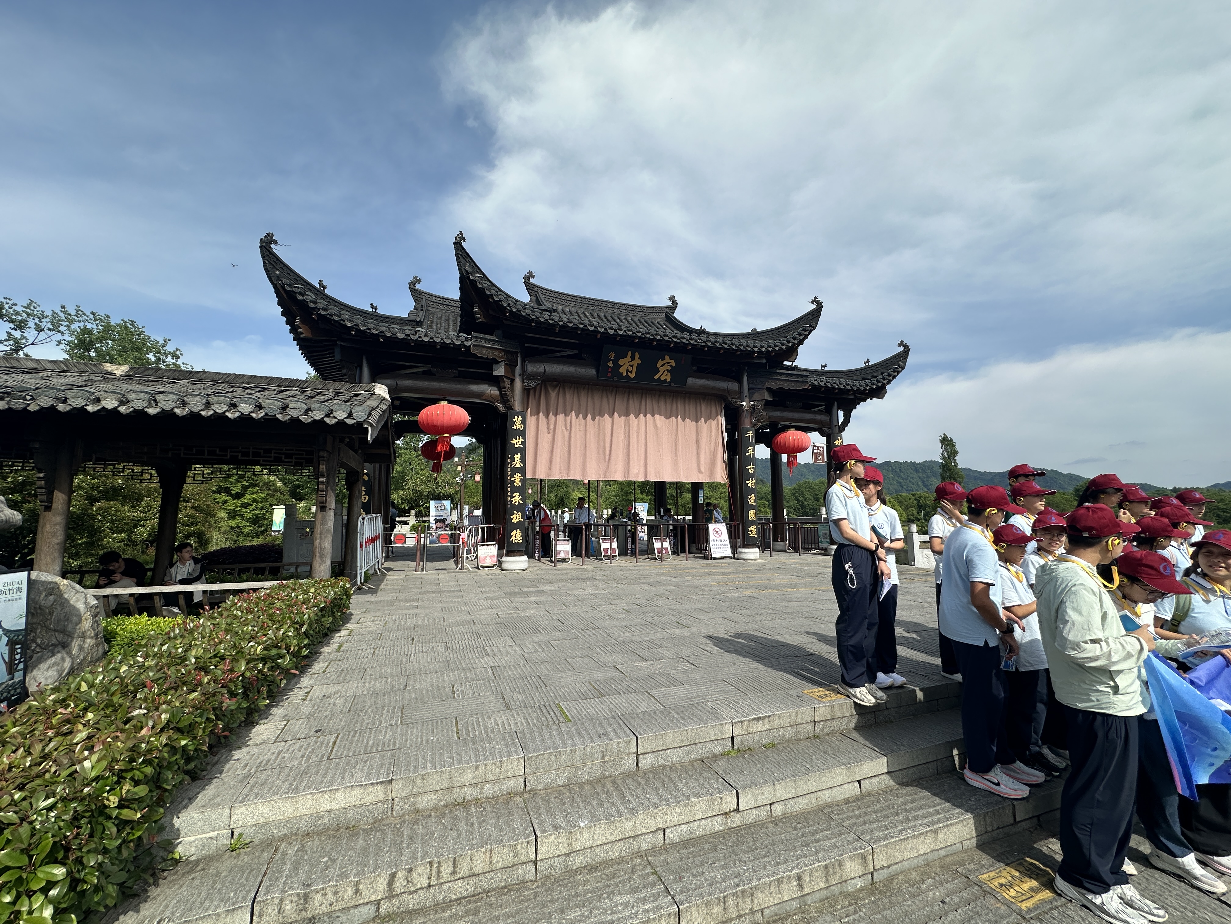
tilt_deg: +5.4
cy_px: 462
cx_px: 616
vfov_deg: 85.7
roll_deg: -0.4
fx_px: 498
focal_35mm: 14
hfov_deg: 102.1
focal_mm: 2.22
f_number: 2.2
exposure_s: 1/1667
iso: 50
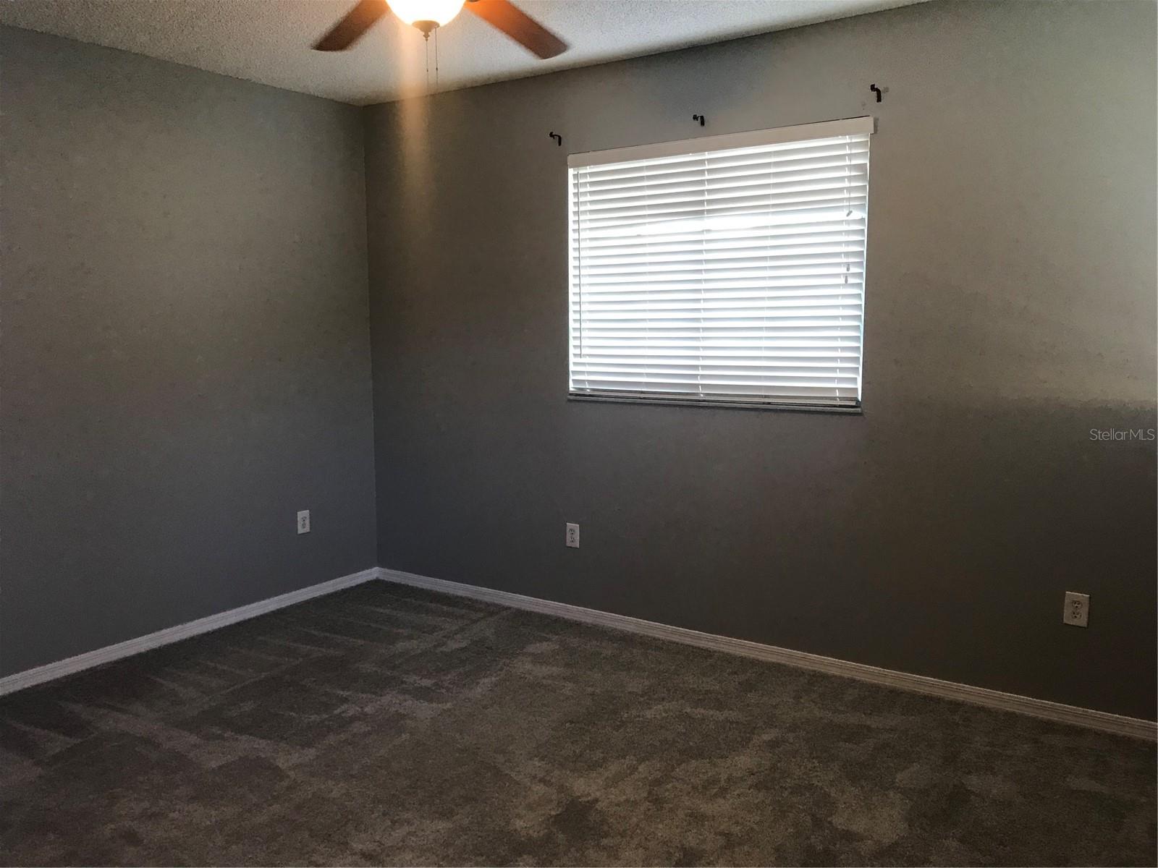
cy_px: 434
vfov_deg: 49.7
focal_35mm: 28
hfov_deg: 63.4
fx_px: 937
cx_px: 579
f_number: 1.8
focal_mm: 3.99
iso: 40
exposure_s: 1/30
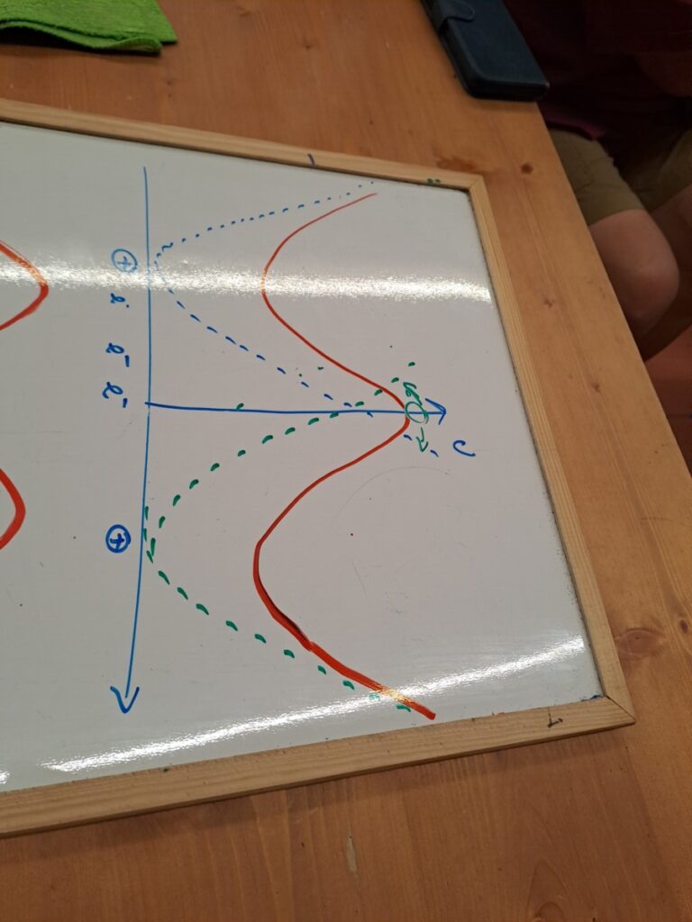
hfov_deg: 54.9
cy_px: 461
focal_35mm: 25
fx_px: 666
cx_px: 346
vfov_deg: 69.4
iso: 125
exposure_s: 1/50
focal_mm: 4.65
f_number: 1.8
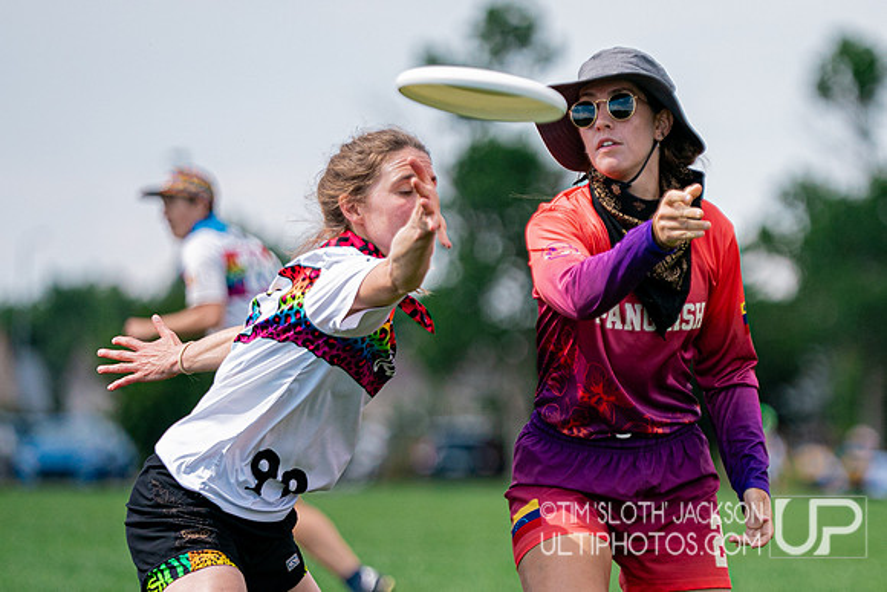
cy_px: 355
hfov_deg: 5.6
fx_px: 9036
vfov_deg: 3.8
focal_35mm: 367
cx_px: 708
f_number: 2.8
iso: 400
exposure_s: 1/4000
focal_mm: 197
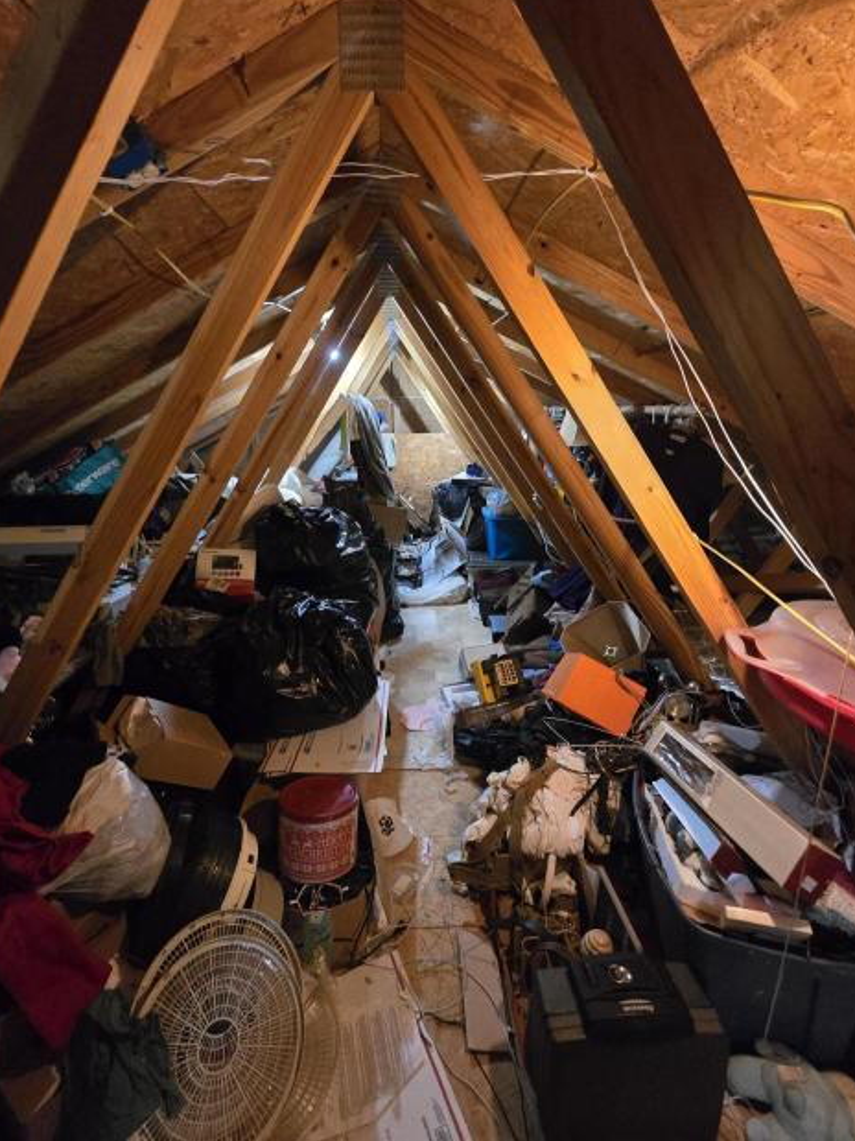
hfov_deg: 85.6
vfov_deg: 101.9
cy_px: 532
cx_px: 413
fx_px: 461
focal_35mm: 14
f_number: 2.2
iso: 1600
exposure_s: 1/40
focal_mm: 2.2
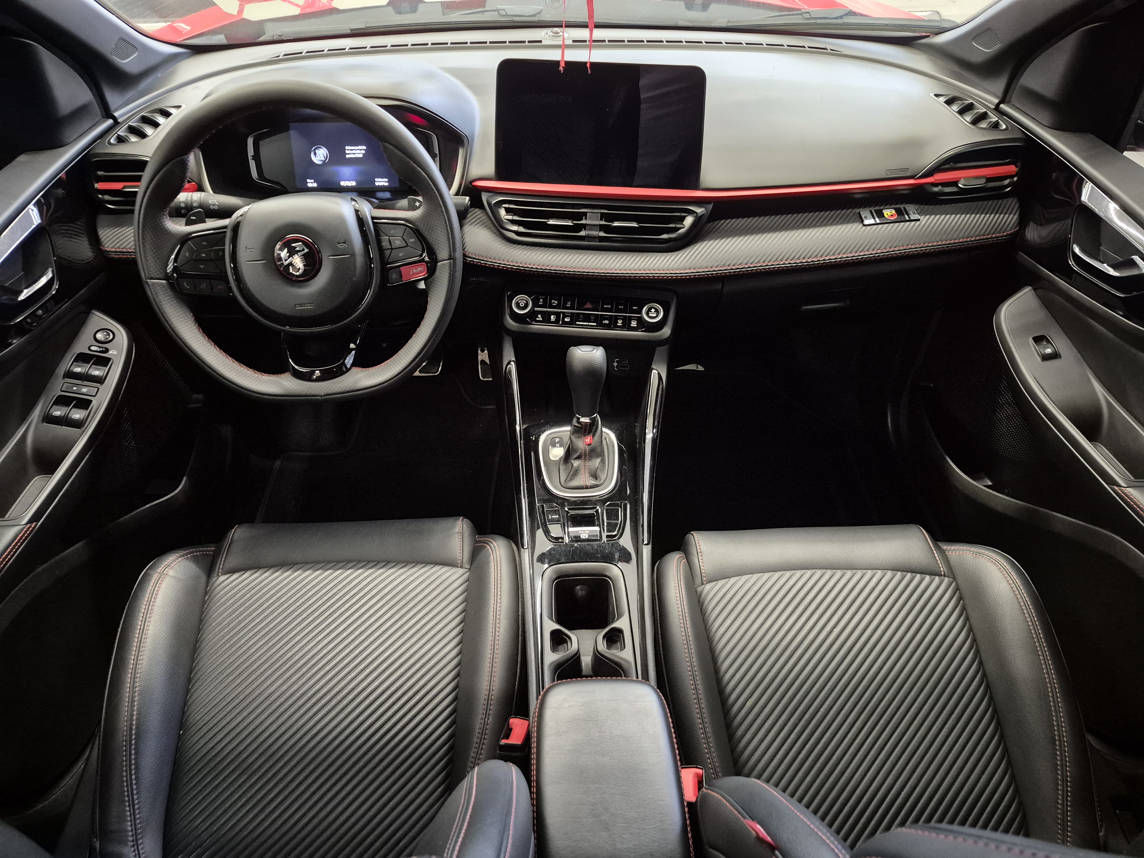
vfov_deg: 58.9
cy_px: 429
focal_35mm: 23
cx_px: 572
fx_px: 760
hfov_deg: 73.9
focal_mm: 5.4
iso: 1600
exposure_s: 1/40
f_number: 1.8
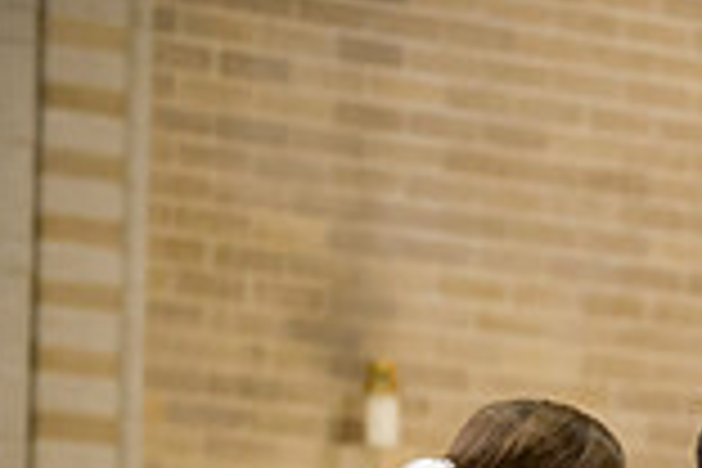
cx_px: 1125
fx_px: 8404
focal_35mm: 431
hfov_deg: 4.7
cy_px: 860
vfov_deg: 3.2
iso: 1250
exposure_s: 1/60
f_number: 2.8
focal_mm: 116
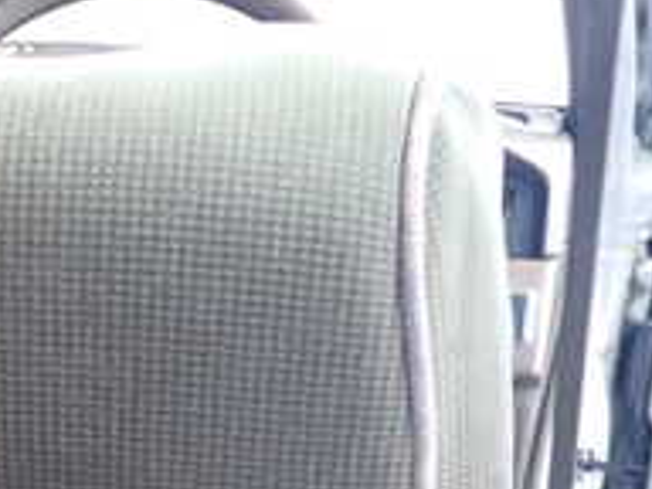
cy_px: 737
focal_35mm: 78
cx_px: -61
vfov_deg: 17.1
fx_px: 1469
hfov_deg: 23.5
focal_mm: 4.5
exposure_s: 1/125
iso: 1000
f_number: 2
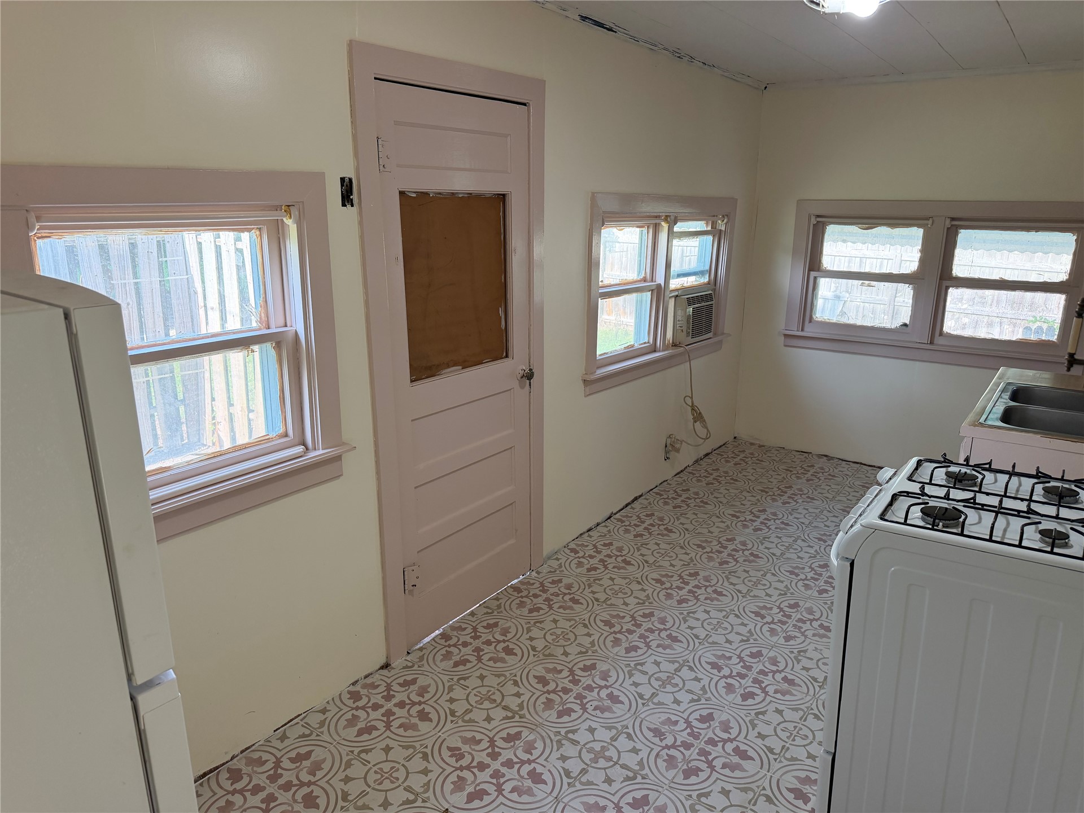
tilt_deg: -15.6
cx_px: 542
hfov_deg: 71.6
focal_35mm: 24
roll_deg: -2.1
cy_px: 406
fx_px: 752
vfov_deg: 56.8
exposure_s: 1/239
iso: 200
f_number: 1.78
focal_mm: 6.76
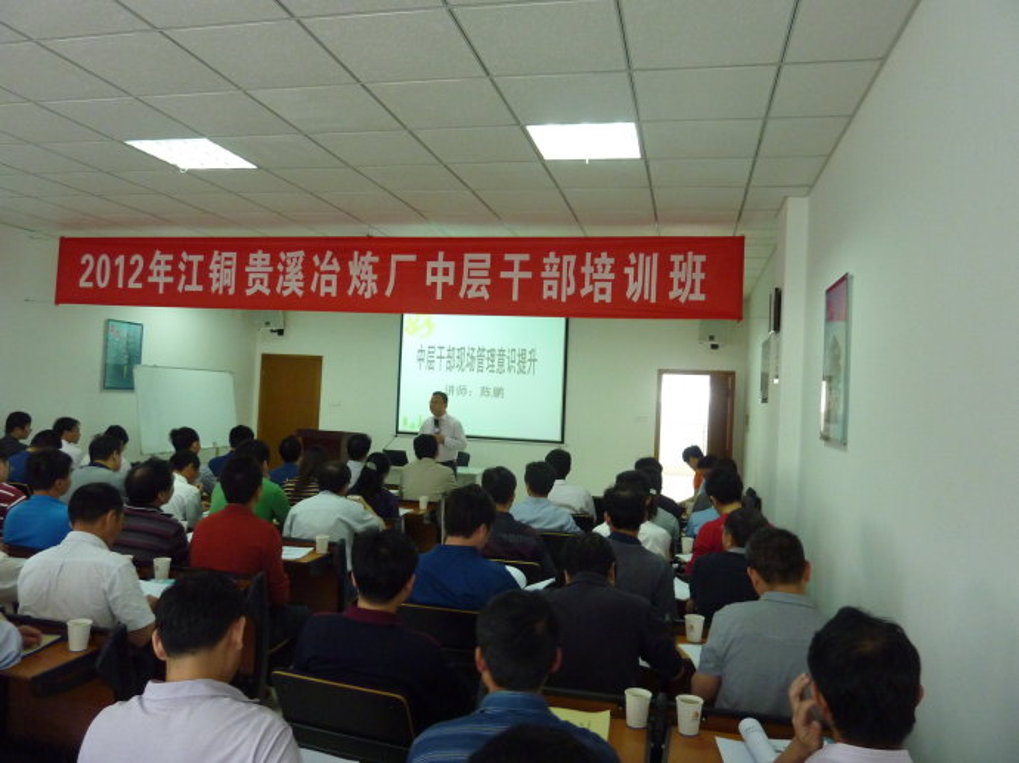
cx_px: 510
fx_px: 736
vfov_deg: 54.9
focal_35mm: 25
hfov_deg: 69.4
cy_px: 382
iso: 320
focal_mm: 4.1
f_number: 3.3
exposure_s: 1/30
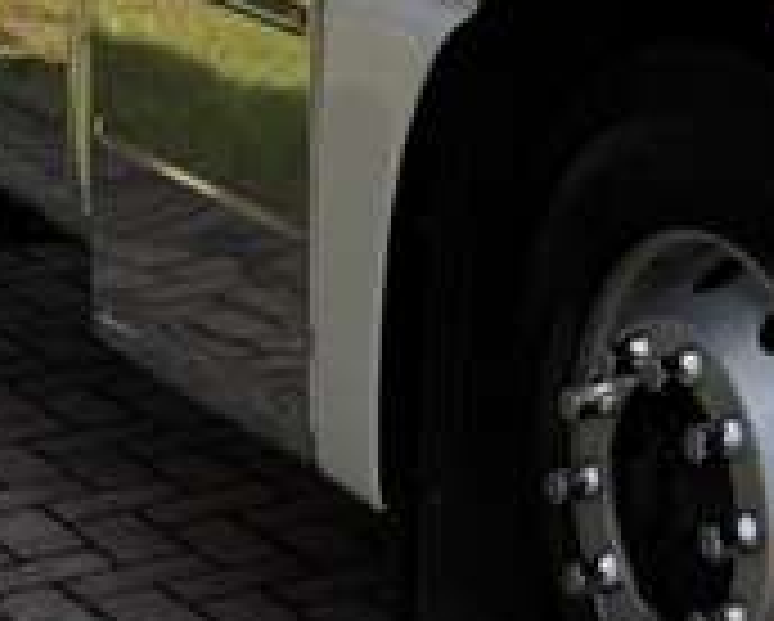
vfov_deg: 9.8
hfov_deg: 12.3
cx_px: 1251
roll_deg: +0.5
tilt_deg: +1.0
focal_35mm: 147
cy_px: -590
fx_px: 3371
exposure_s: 1/5319
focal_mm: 6.76
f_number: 1.78
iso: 80
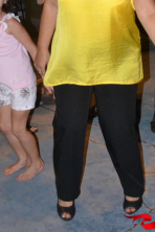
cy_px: 23
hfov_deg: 15.5
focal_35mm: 88
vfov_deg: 22.6
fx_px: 568
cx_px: 94
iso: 3200
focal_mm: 26
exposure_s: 1/60
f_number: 3.8
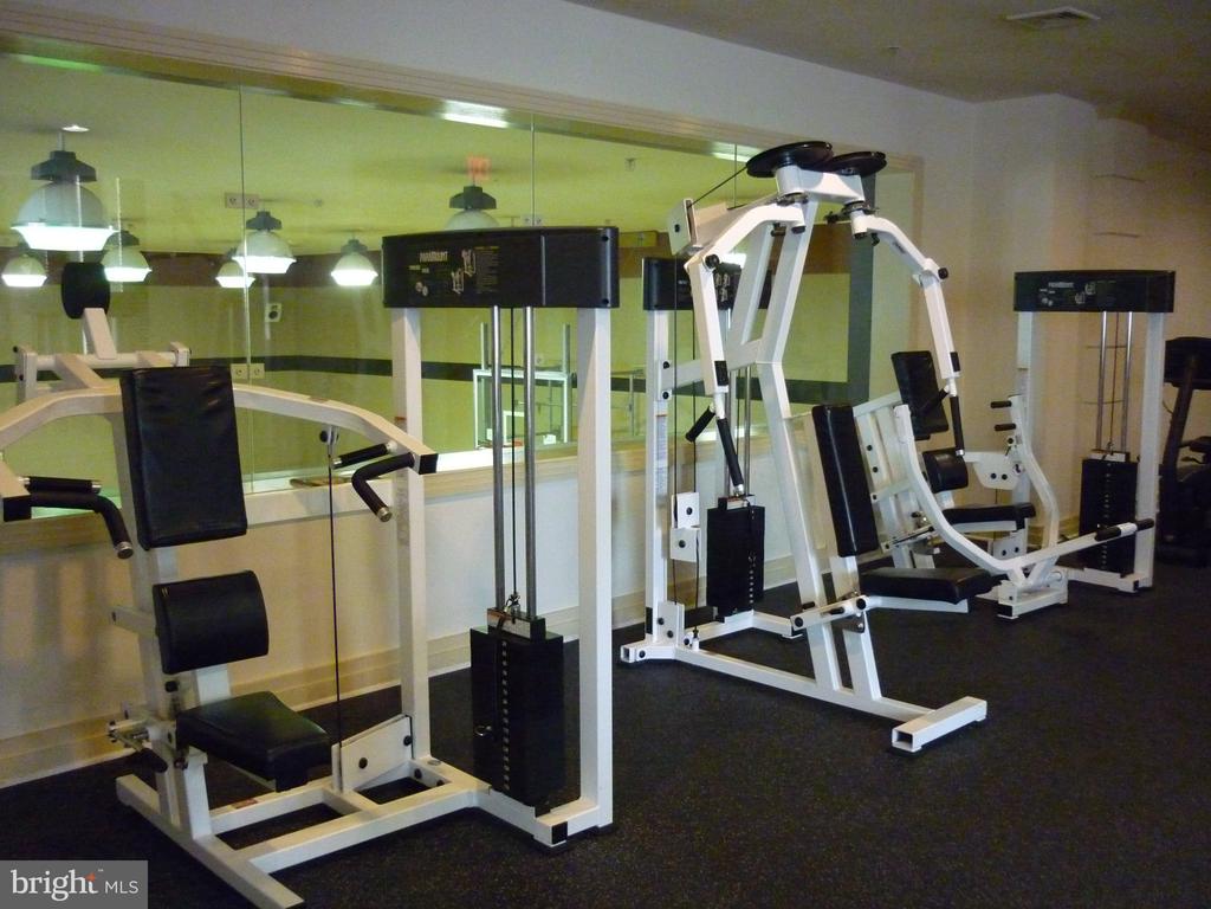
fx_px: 1154
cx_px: 606
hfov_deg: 55.4
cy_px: 454
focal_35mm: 33
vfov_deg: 42.9
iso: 800
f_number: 2.8
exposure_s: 1/40
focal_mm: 5.5
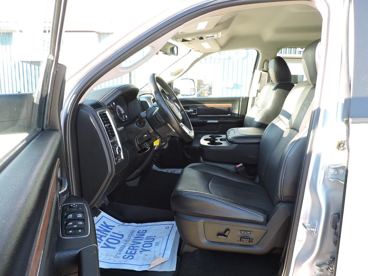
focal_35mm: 24
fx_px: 255
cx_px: 184
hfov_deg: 71.6
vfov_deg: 56.8
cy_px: 138
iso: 100
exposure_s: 1/40
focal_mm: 4.3
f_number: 3
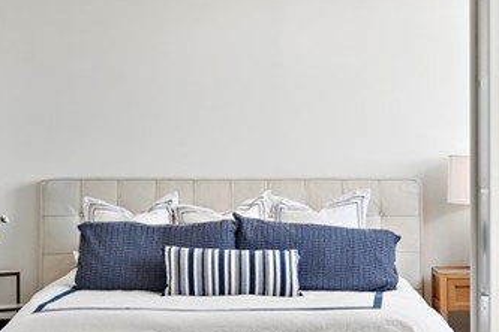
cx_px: 235
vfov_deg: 11.1
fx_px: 1705
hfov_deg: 16.7
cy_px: 86
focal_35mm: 123
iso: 125
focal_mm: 40
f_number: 5.6
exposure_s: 1/5
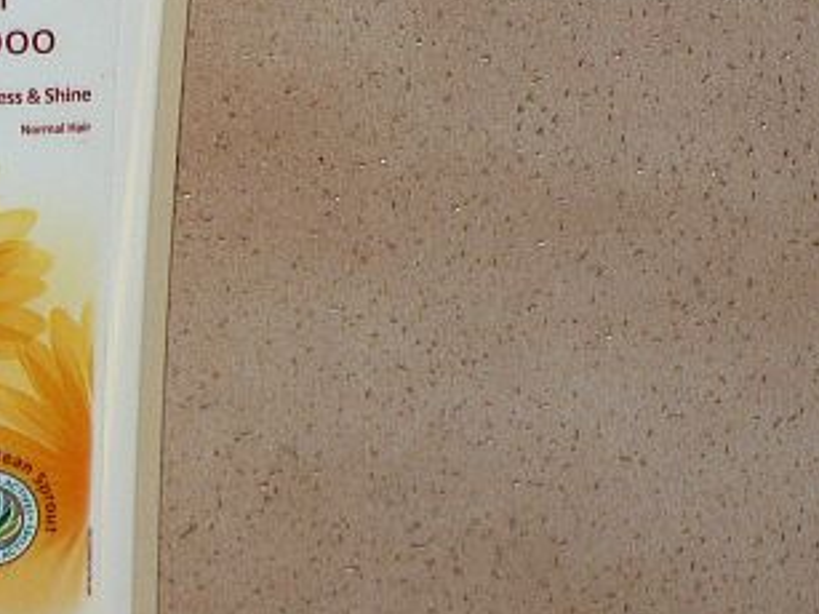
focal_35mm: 230
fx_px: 5440
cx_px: -52
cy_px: 179
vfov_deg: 6.5
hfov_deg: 8.5
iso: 200
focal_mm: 17.7
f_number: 3.2
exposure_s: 1/60
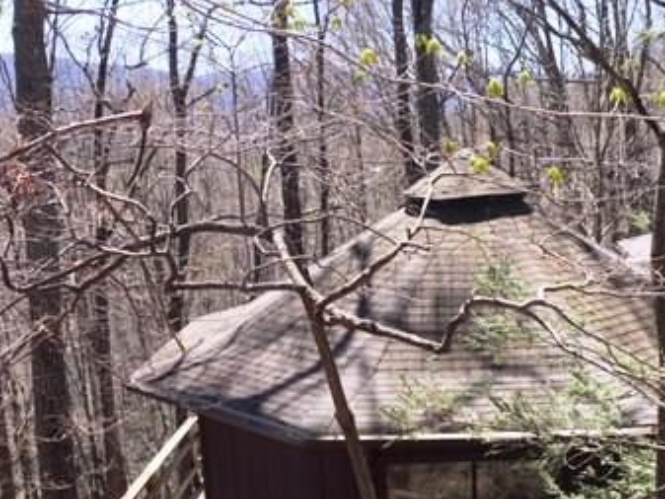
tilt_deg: -15.7
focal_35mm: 55
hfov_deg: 34.6
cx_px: 442
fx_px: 1057
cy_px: 426
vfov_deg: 25.9
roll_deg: +0.8
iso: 25
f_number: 2.2
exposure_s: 1/761
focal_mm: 4.15
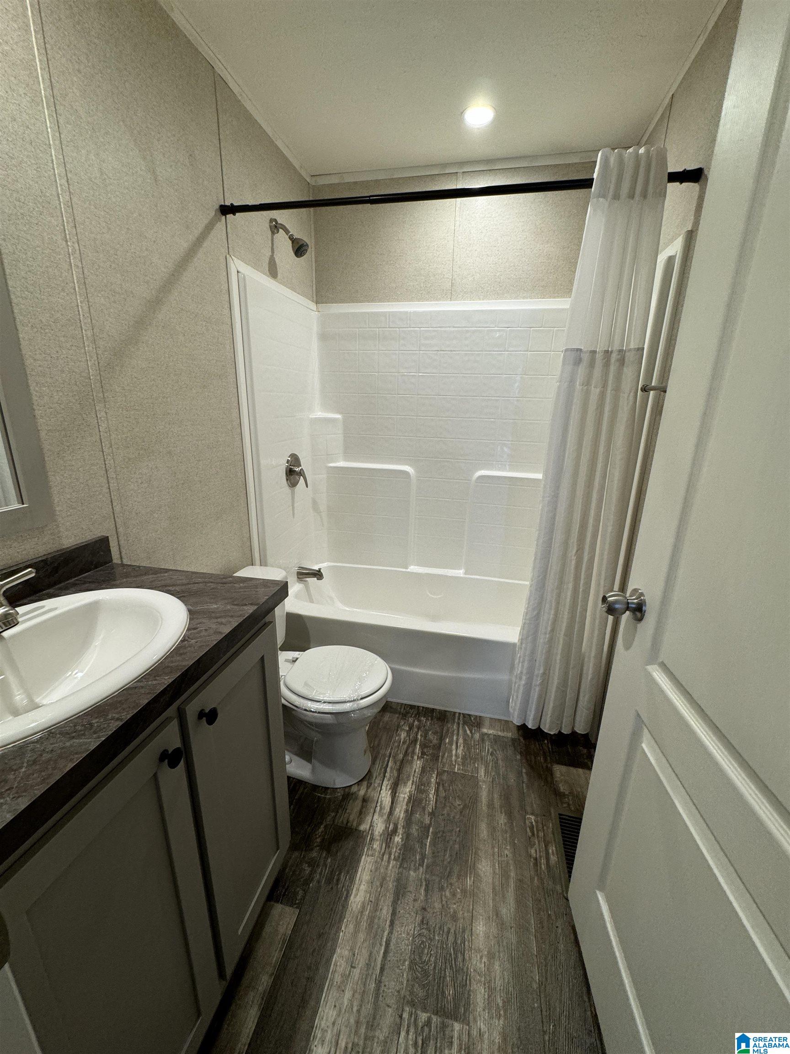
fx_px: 426
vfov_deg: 102.1
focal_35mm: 14
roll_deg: -2.7
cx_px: 395
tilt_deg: -16.3
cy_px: 527
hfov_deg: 85.7
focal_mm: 2.22
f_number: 2.2
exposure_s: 1/60
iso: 160
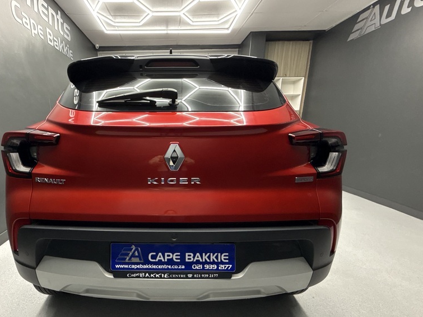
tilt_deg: -15.9
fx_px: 232
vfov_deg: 67.8
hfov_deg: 83.4
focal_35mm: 19
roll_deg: +0.6
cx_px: 164
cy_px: 195
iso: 250
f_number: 2.2
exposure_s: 1/50
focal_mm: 2.22
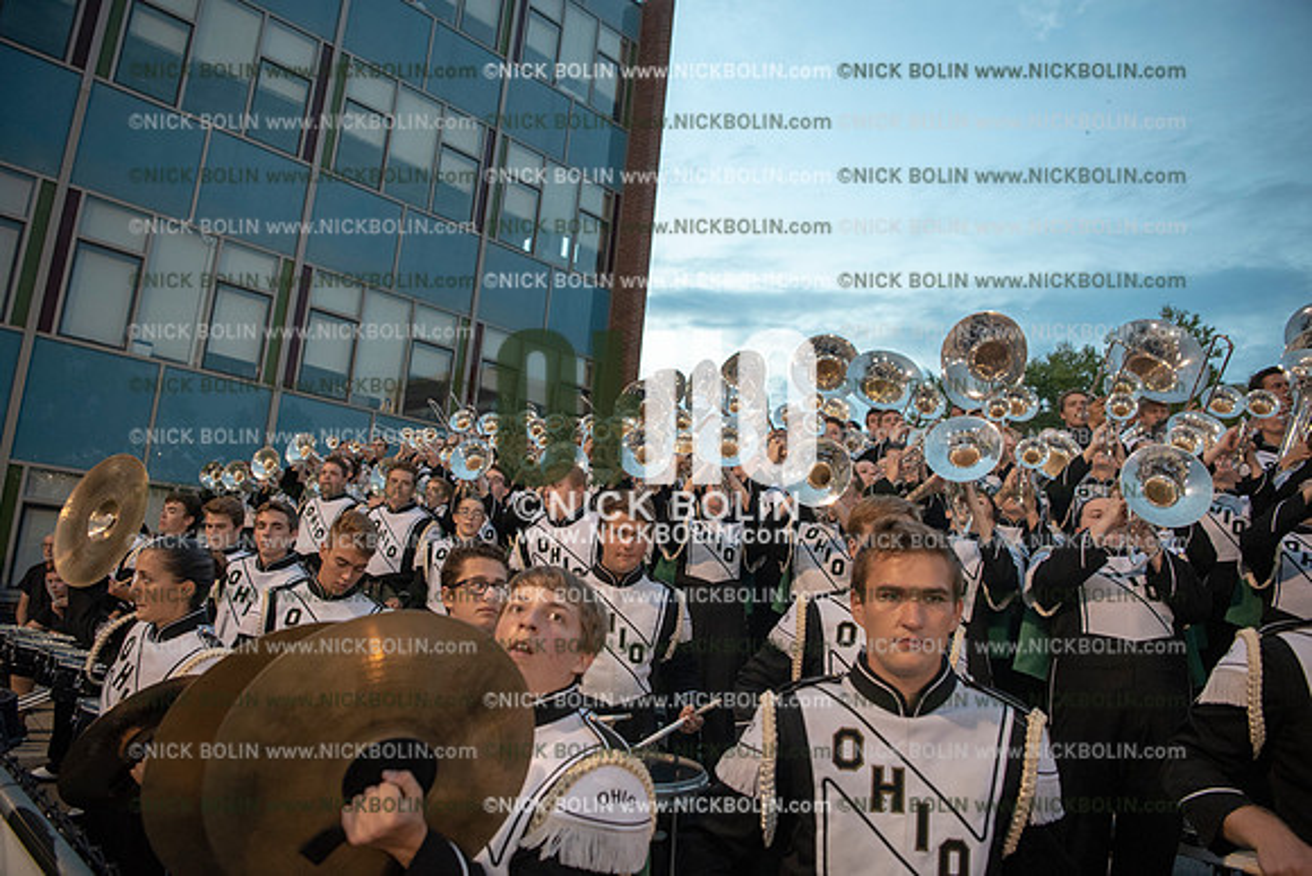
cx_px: 656
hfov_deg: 73.7
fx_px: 875
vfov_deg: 53.2
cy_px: 438
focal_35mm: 24
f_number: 3.2
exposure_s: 1/250
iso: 2000
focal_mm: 24
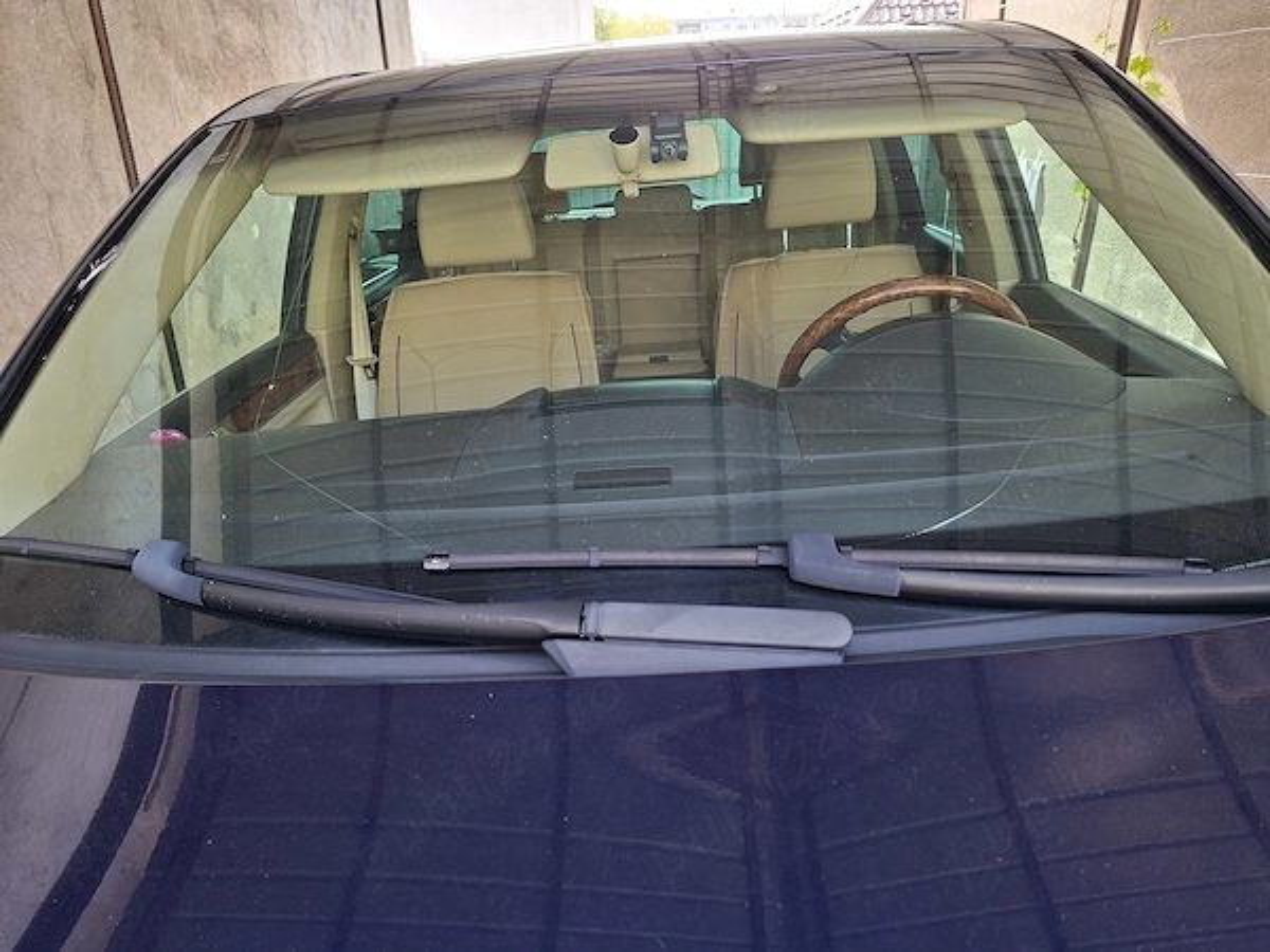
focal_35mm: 23
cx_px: 635
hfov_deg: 73.9
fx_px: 844
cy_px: 476
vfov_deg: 58.9
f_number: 1.8
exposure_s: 1/100
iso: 50
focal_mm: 5.54
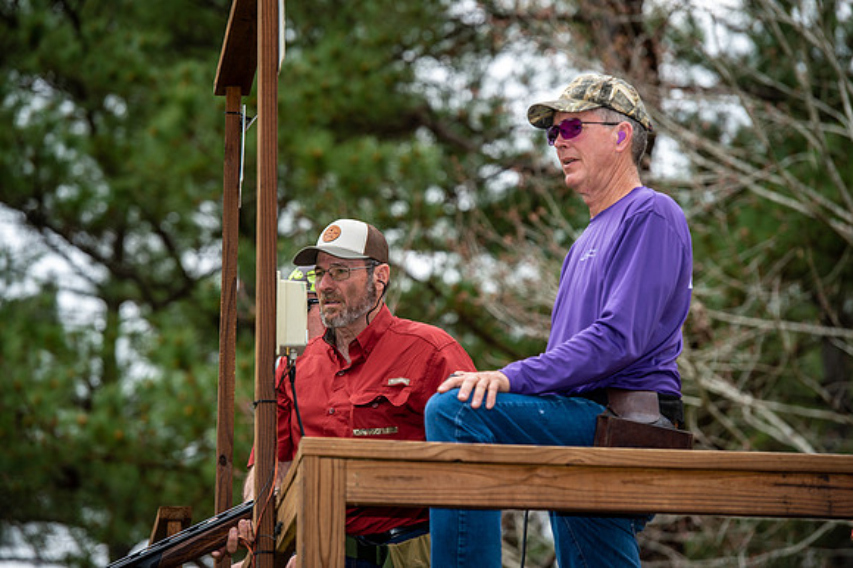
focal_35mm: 175
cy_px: 284
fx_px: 4144
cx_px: 426
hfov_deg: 11.8
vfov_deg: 7.8
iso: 125
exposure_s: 1/250
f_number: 5
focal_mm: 175
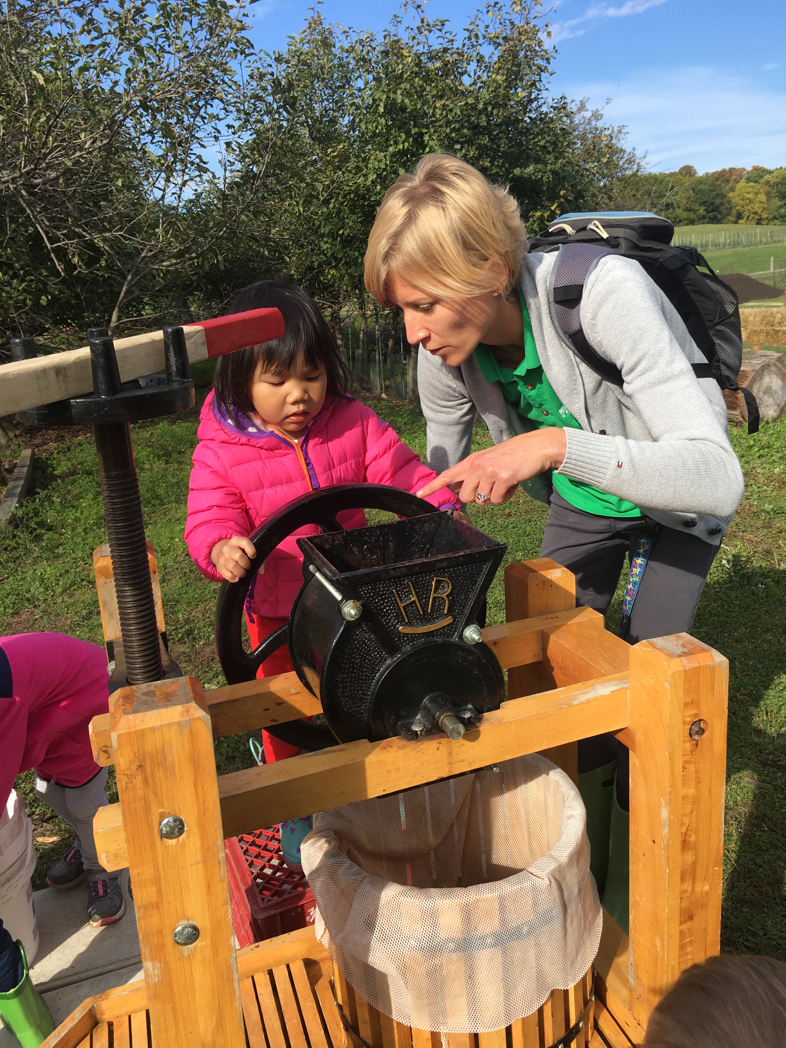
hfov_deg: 48.2
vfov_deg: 61.7
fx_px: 878
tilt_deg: -14.6
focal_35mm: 29
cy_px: 524
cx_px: 393
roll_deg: +4.2
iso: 25
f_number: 2.2
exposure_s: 1/1068
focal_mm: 4.15
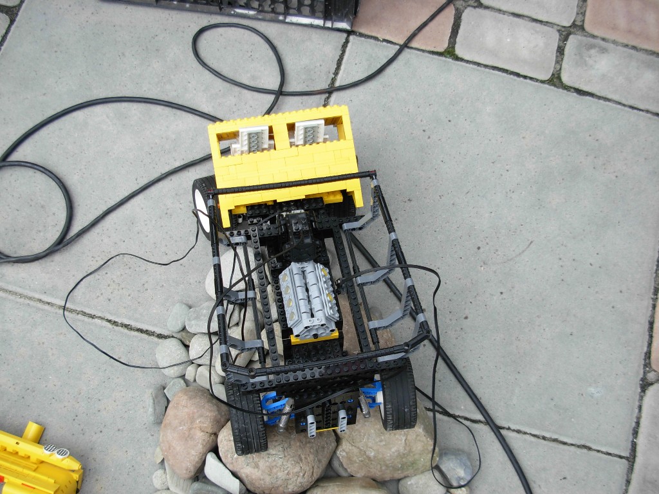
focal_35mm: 38
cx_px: 330
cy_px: 247
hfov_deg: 49.0
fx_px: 723
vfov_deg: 37.7
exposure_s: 1/181
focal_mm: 6.3
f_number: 2.9
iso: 79
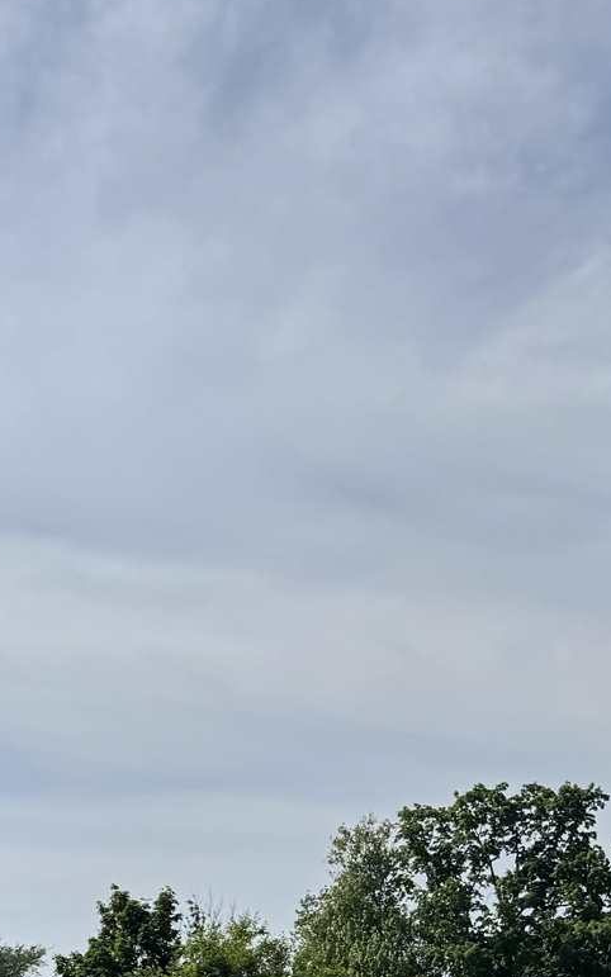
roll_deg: +2.0
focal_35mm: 76
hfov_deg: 15.0
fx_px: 2024
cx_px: -466
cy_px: 1279
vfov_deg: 23.8
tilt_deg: -4.3
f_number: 1.78
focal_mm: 6.76
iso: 80
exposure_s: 1/5348
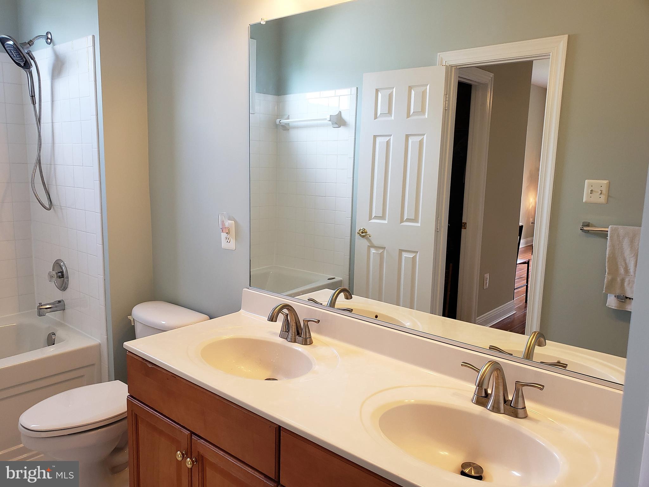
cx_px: 324
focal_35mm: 26
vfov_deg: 53.0
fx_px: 487
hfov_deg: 67.3
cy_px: 244
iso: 160
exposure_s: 1/60
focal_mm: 4.3
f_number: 2.4
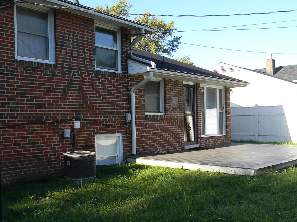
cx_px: 130
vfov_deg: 35.1
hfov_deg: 45.7
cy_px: 126
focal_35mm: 41
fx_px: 352
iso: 80
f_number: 3.5
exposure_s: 1/266
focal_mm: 5
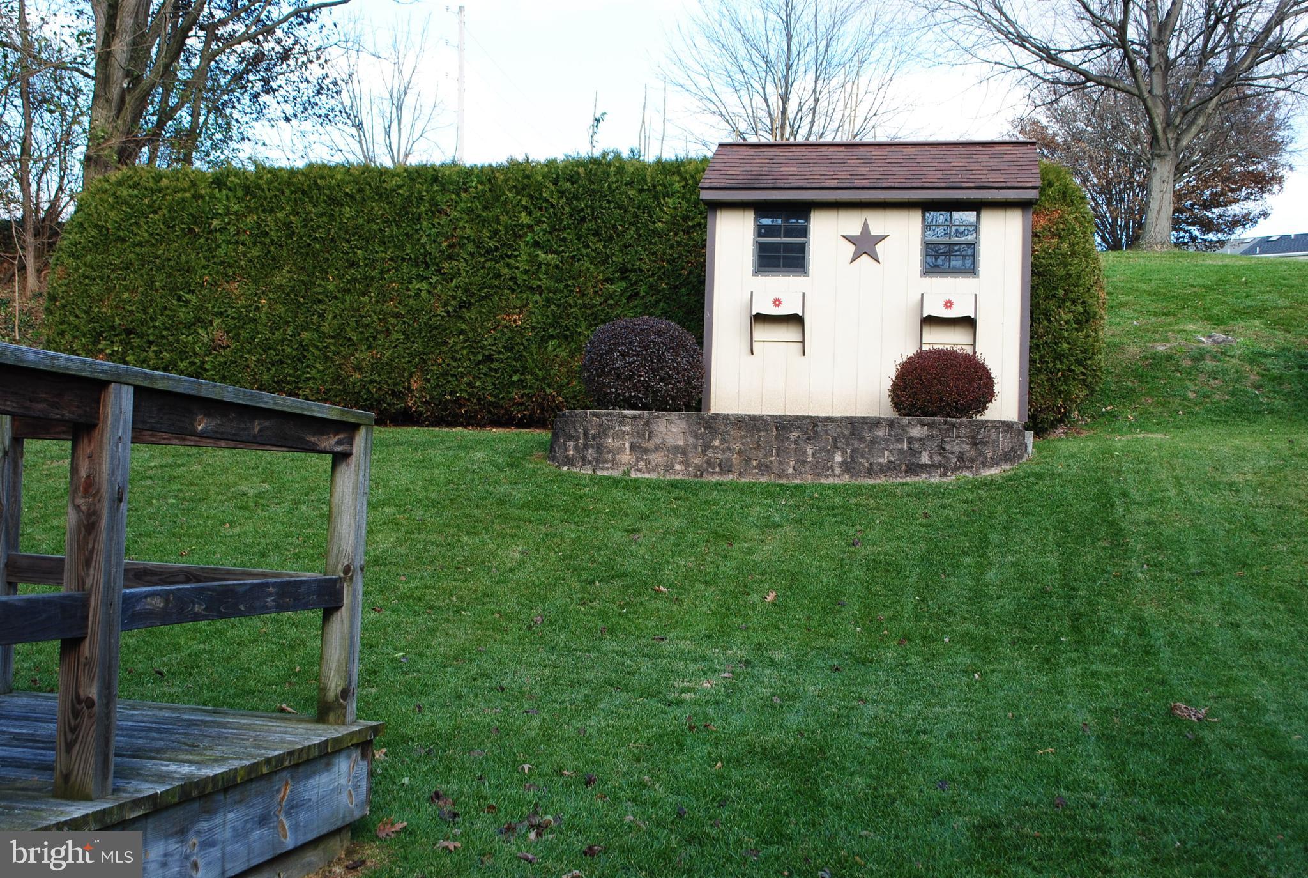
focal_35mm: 48
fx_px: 1747
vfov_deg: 28.2
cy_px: 439
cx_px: 654
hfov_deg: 41.0
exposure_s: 1/100
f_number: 9
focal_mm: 32
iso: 200
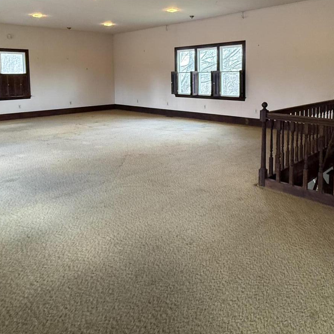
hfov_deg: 57.2
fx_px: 306
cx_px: 181
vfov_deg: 55.4
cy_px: 97
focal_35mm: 28
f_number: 2.2
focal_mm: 2.22
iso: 500
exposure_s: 1/120
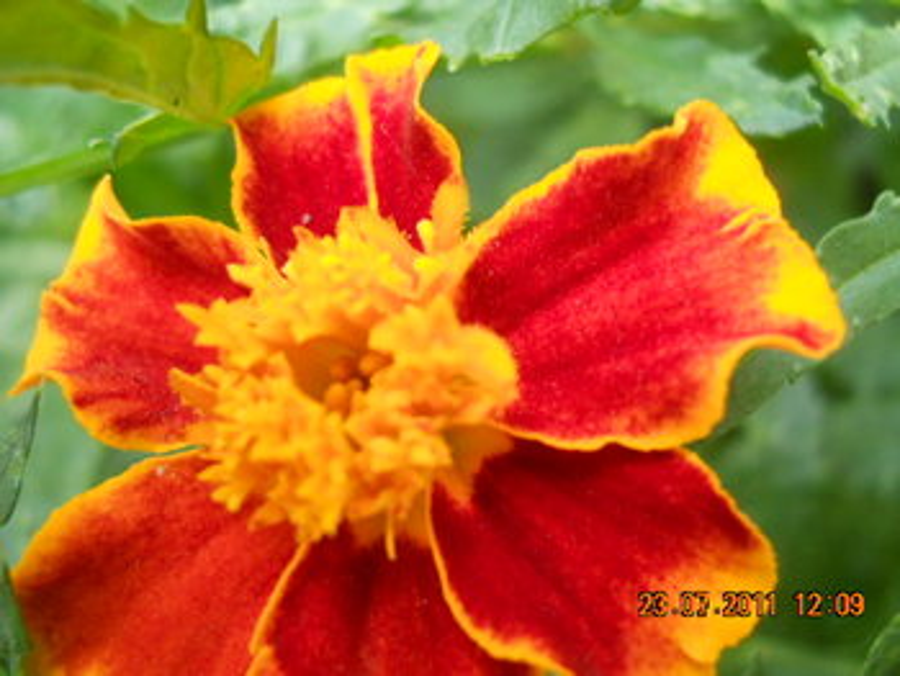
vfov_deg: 35.2
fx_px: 1067
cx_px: 450
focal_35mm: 41
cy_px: 338
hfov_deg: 45.7
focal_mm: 6.72
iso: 400
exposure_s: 1/125
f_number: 3.1
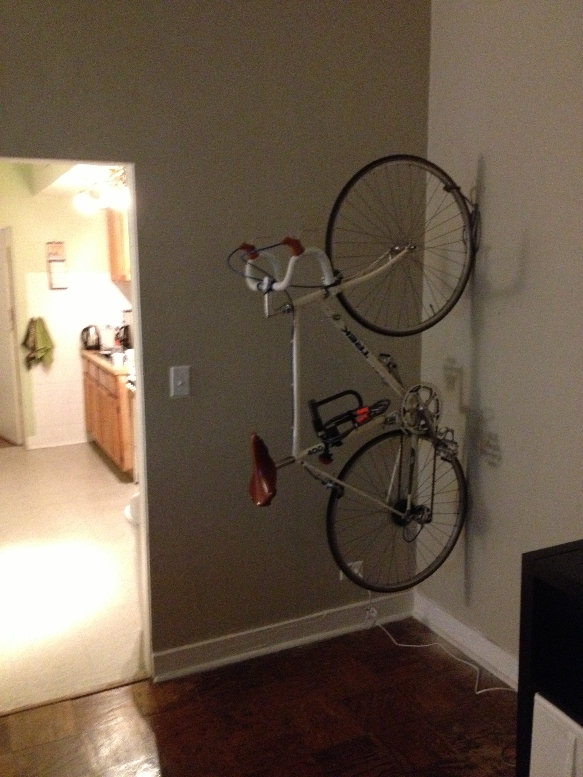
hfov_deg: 40.7
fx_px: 786
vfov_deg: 52.6
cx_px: 292
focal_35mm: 35
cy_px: 388
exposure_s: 1/15
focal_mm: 4.28
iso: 800
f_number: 2.4
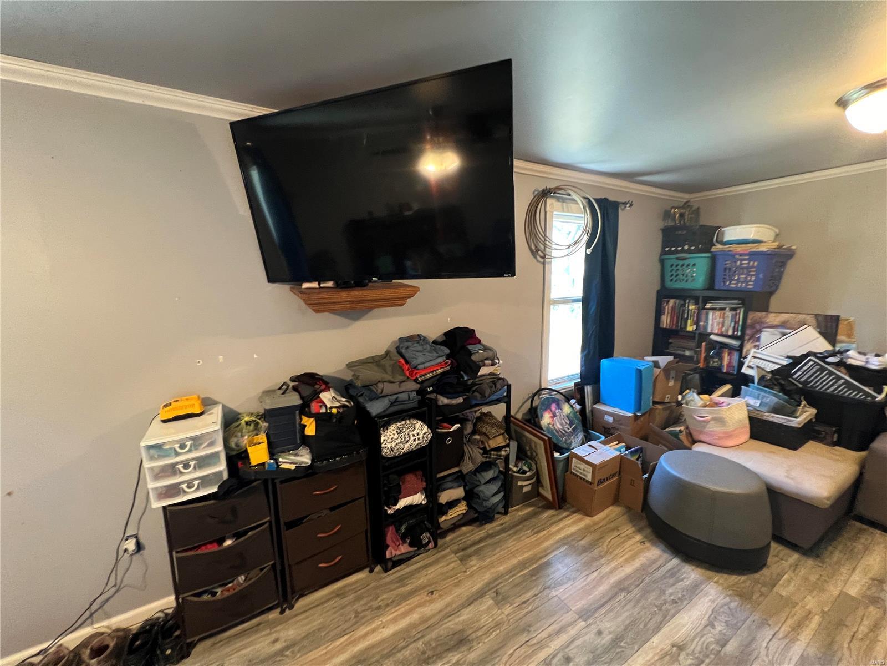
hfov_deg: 106.2
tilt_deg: -5.3
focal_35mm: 13
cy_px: 333
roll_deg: -1.3
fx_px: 333
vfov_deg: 89.9
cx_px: 444
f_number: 1.8
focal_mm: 1.57
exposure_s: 1/60
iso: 320
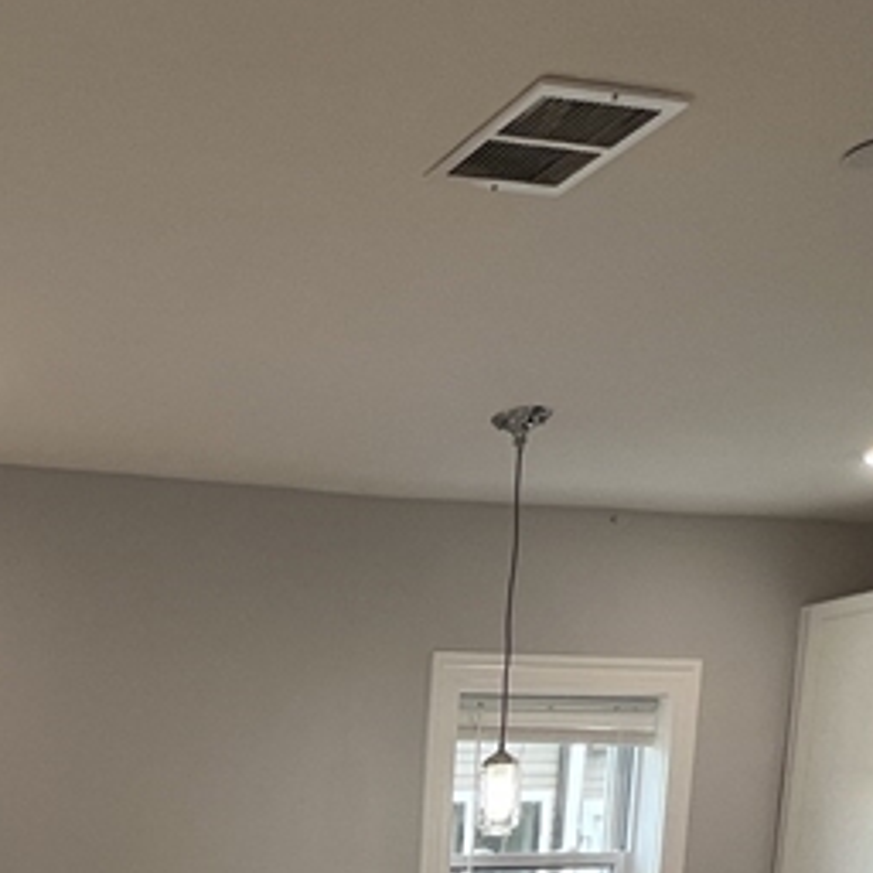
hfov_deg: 33.1
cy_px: 1262
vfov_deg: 27.4
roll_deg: +1.6
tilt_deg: -14.2
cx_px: -38
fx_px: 1313
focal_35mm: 46
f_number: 1.8
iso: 50
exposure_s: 1/120
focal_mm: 1.57
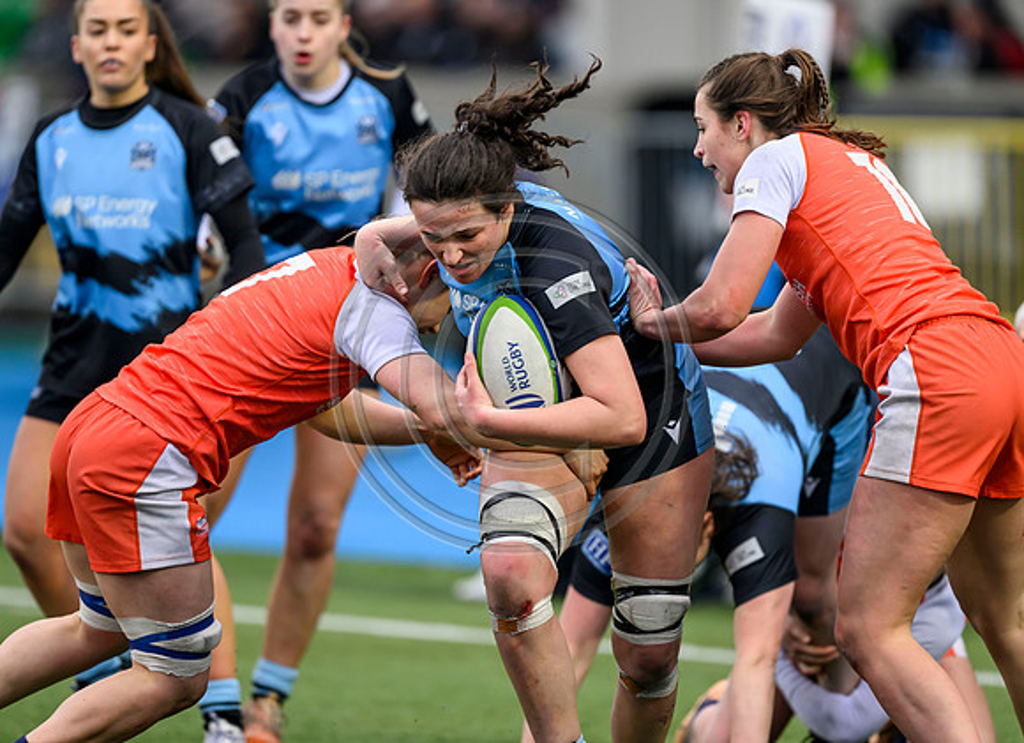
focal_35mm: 449
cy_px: 358
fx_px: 13133
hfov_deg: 4.5
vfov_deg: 3.2
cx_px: 438
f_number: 3.2
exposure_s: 1/1600
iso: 1600
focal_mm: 400
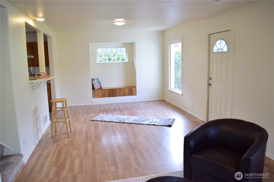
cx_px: 137
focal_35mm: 27
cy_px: 91
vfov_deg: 47.9
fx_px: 205
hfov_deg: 67.4
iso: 640
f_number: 3.5
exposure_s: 1/125
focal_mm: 18
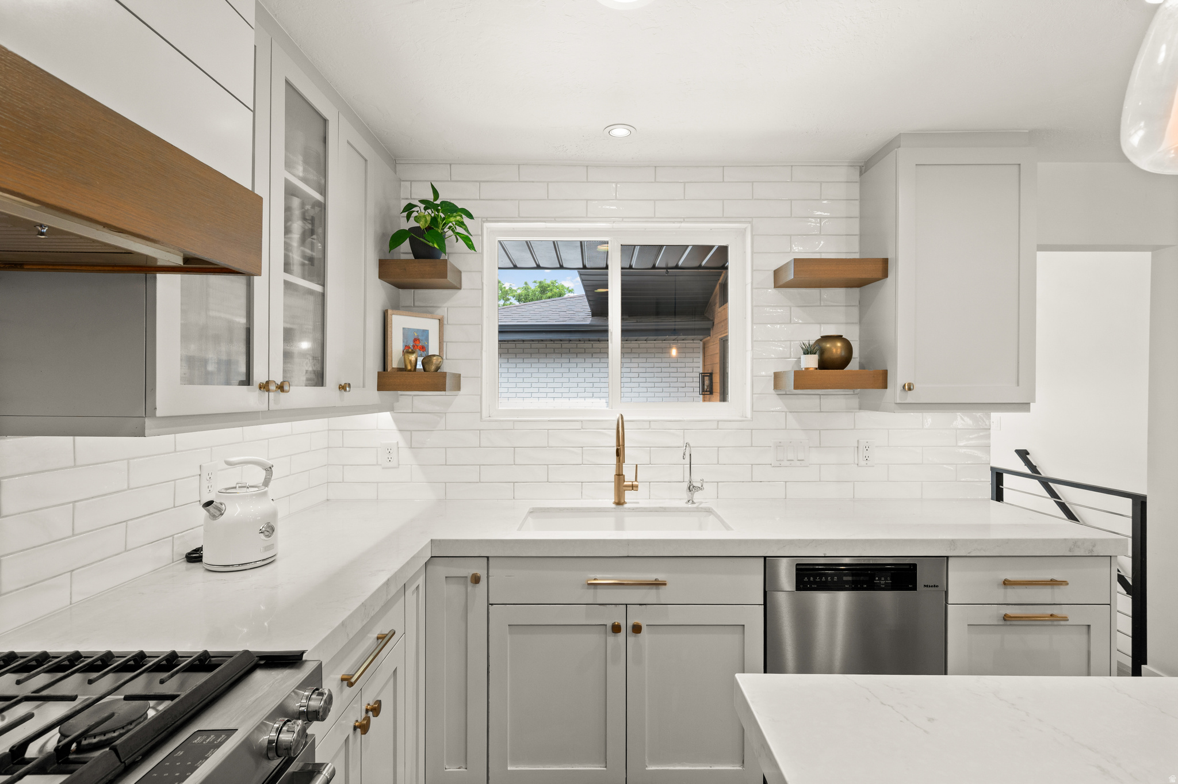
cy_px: 392
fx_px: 540
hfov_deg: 95.0
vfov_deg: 72.0
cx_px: 589
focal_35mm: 16
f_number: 7.1
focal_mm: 16.5
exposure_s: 1/20
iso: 500
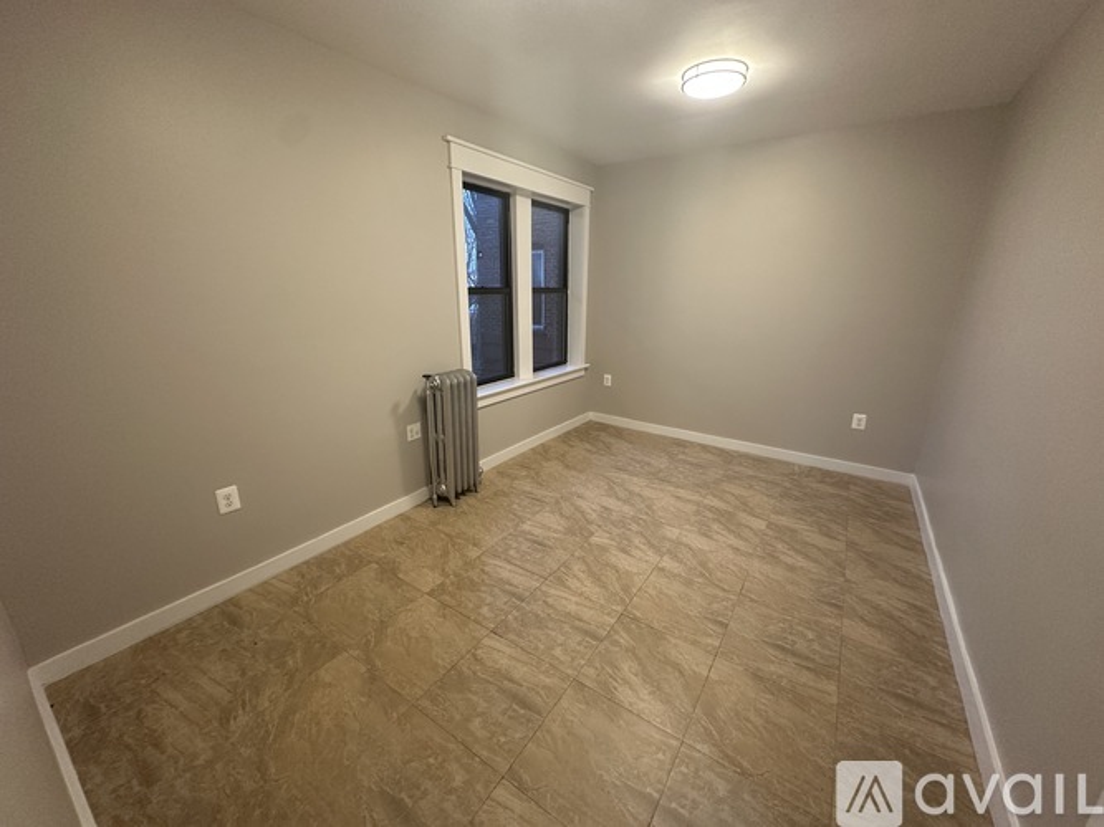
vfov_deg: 85.7
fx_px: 446
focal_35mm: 14
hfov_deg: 102.1
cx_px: 552
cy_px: 414
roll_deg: -0.4
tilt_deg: -15.6
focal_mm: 2.22
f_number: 2.2
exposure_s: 1/60
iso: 250
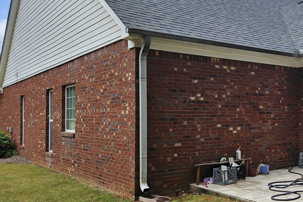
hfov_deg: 41.1
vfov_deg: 30.5
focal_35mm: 44
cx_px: 271
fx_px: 370
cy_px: 111
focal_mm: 5.4
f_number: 1.8
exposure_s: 1/1686
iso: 32
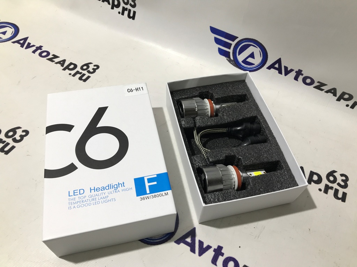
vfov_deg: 49.7
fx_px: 289
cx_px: 178
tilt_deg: -52.9
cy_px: 134
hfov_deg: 63.4
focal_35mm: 28
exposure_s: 1/100
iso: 25
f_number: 1.8
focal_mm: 3.99
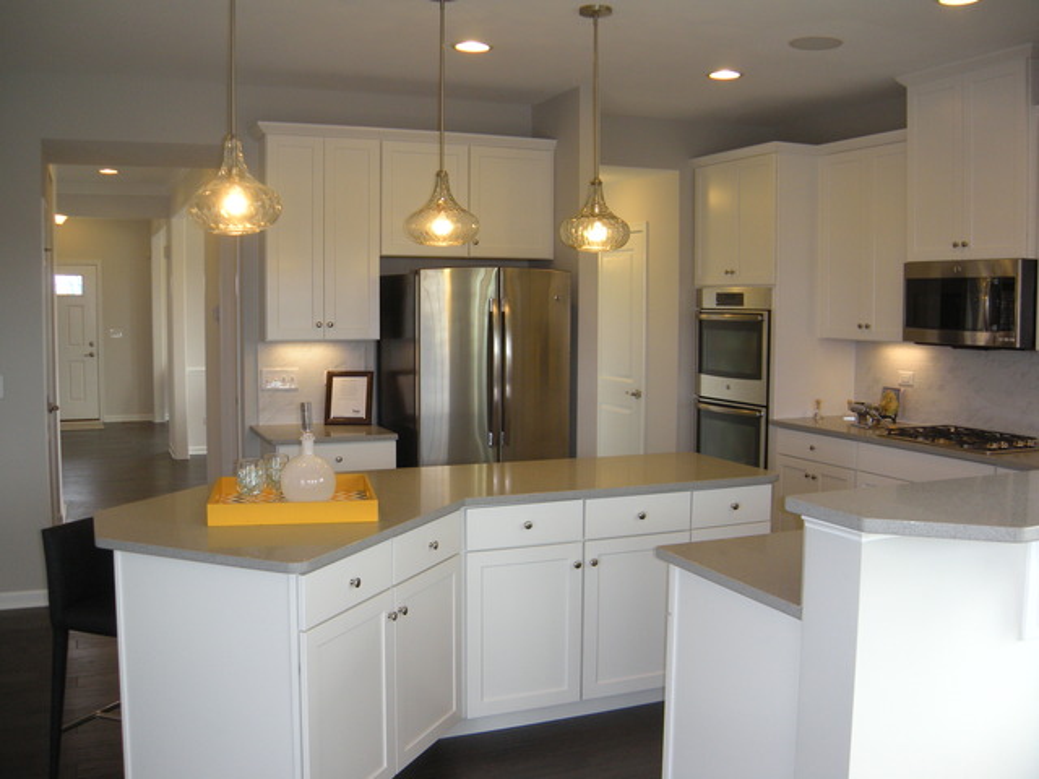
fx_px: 1051
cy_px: 390
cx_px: 520
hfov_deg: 52.6
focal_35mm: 35
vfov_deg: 40.7
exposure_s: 1/52
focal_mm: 5.9
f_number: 3.8
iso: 104
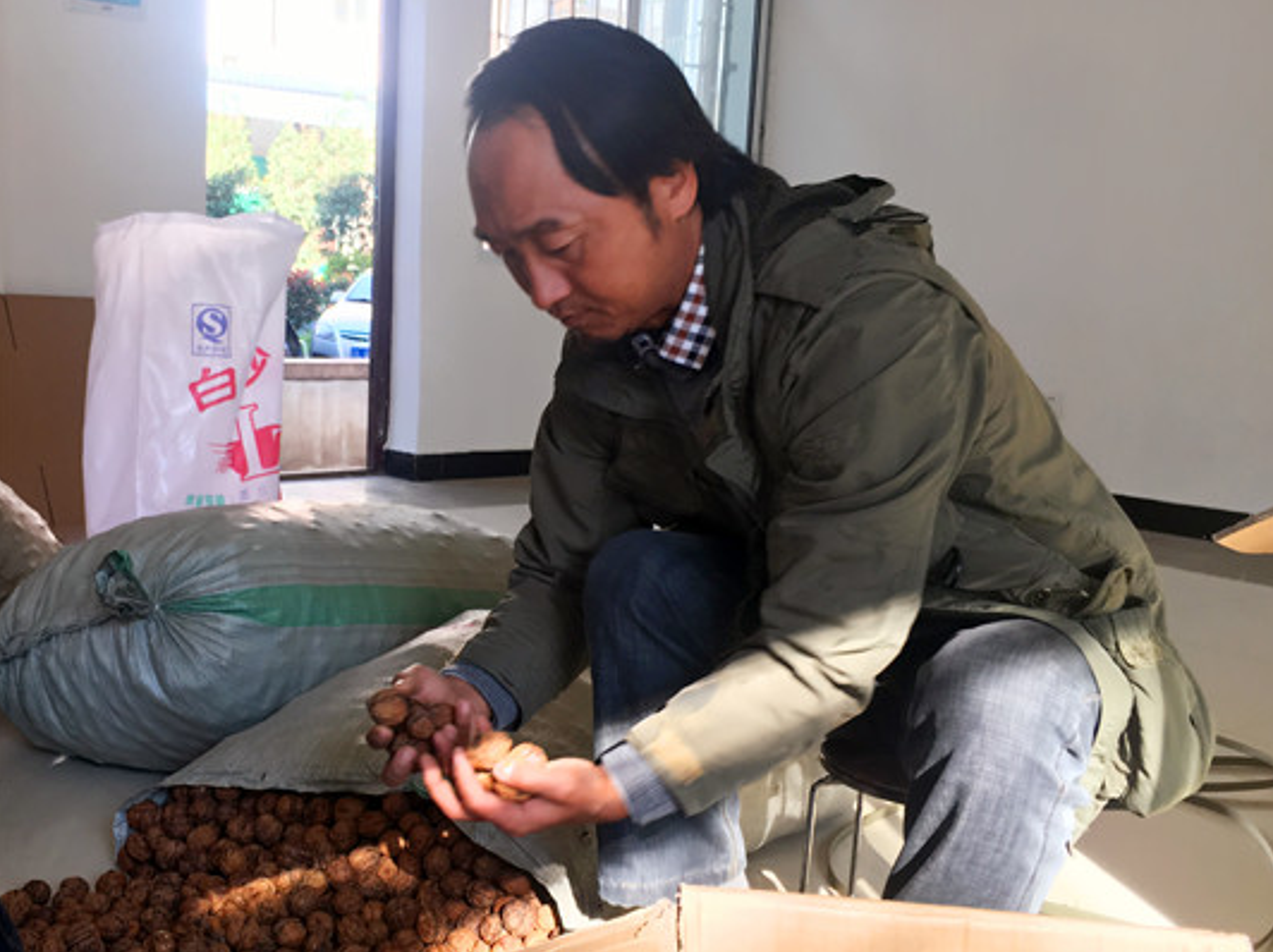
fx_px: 1102
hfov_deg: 60.0
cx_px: 653
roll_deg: -2.0
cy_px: 469
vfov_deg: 46.7
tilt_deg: -8.7
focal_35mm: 30
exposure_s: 1/100
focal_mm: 4.15
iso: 40
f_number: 2.2
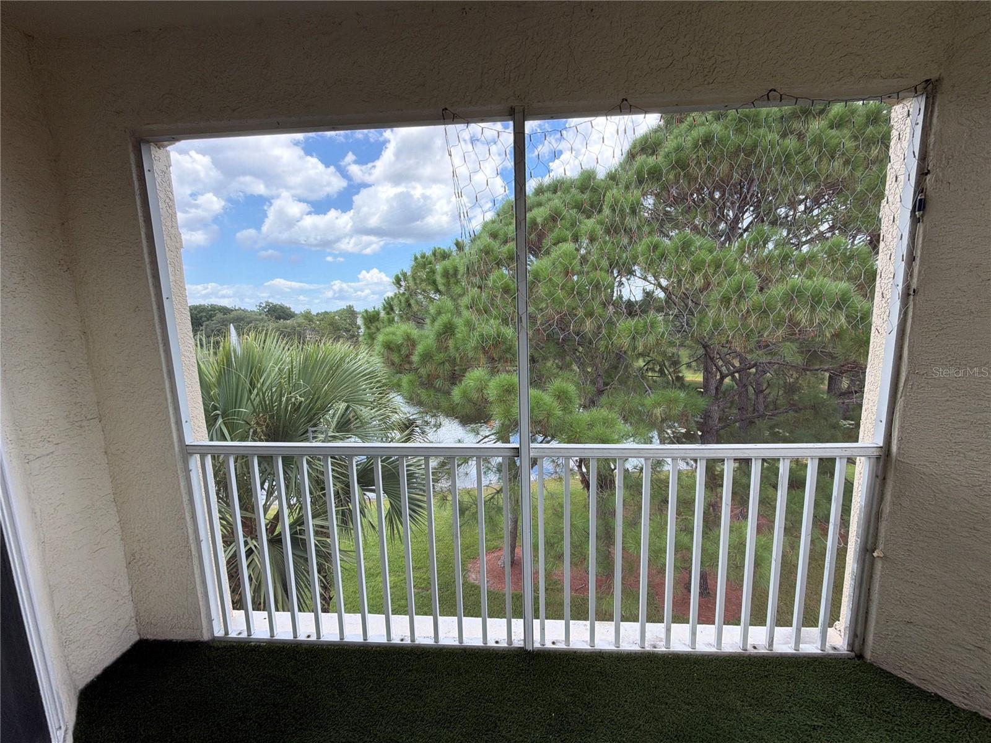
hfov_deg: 102.1
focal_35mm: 14
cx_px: 496
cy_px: 372
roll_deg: +1.8
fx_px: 401
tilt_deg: -8.2
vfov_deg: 85.7
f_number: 2.2
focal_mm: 2.22
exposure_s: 1/346
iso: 50
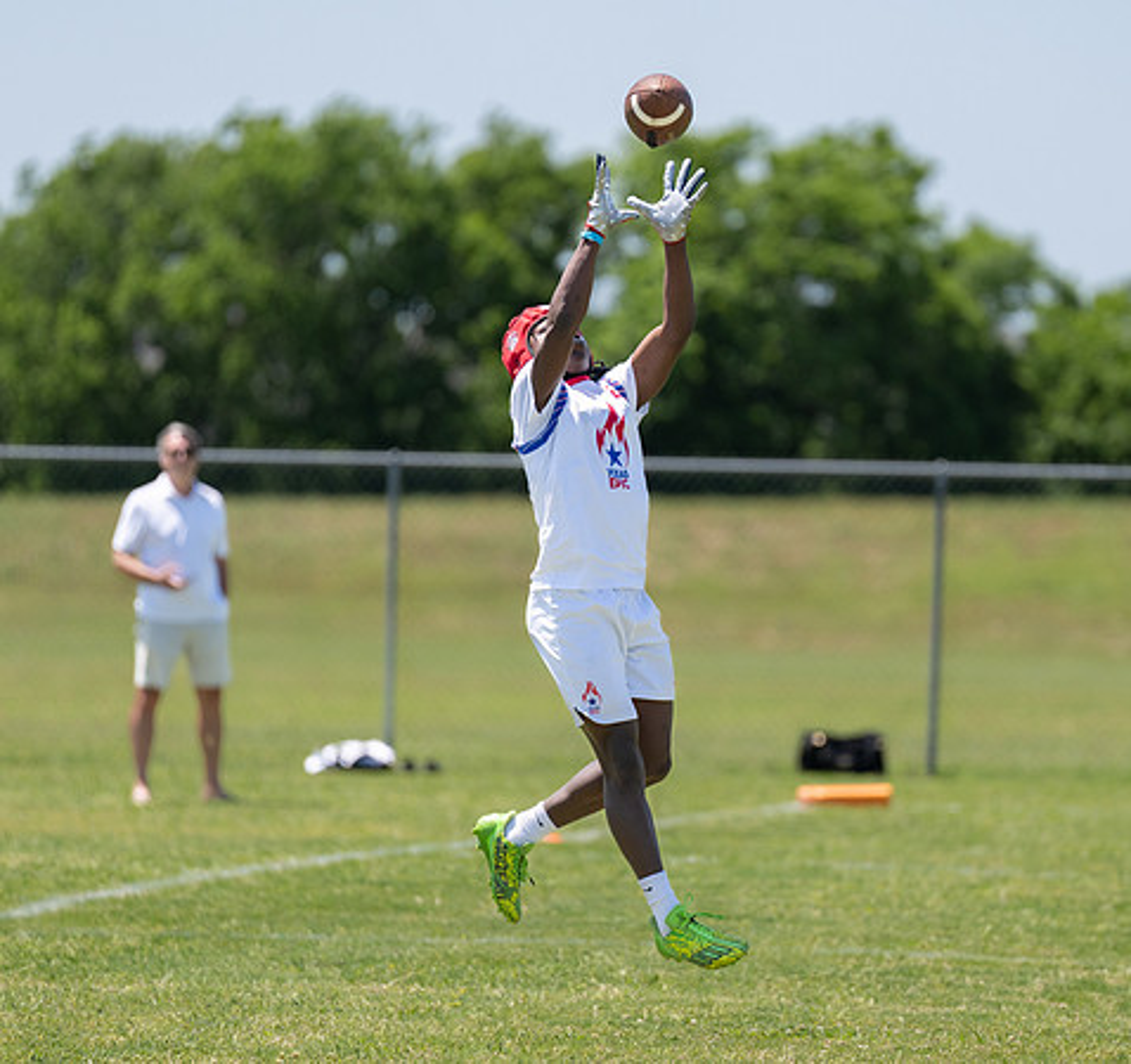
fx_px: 12061
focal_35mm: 336
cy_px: 536
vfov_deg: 5.1
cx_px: 688
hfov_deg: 5.4
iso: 100
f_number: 2.8
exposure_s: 1/2500
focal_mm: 200
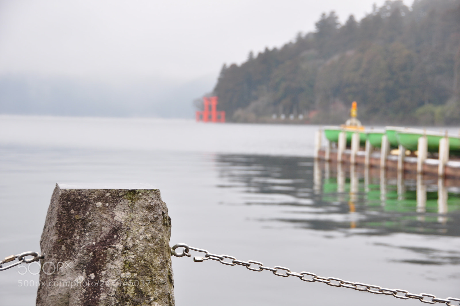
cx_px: 230
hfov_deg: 24.6
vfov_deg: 16.5
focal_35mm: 82
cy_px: 153
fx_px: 1053
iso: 200
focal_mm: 55
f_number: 8
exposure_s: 1/50
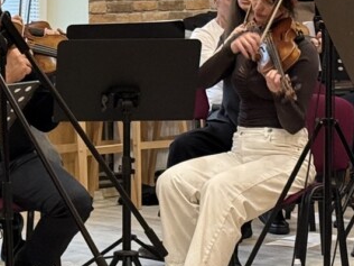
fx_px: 1861
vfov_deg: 8.2
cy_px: 93
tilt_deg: -4.1
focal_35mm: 182
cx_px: -103
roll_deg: +0.3
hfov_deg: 10.6
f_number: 1.78
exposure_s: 1/33
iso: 200
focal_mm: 6.76
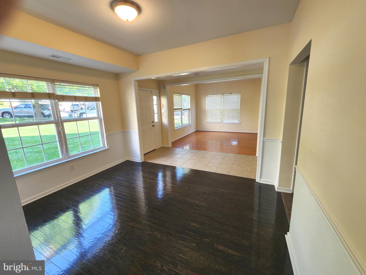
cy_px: 138
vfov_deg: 89.9
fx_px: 137
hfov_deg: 106.2
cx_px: 183
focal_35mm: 13
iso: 100
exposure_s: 1/60
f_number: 2.2
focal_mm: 2.2
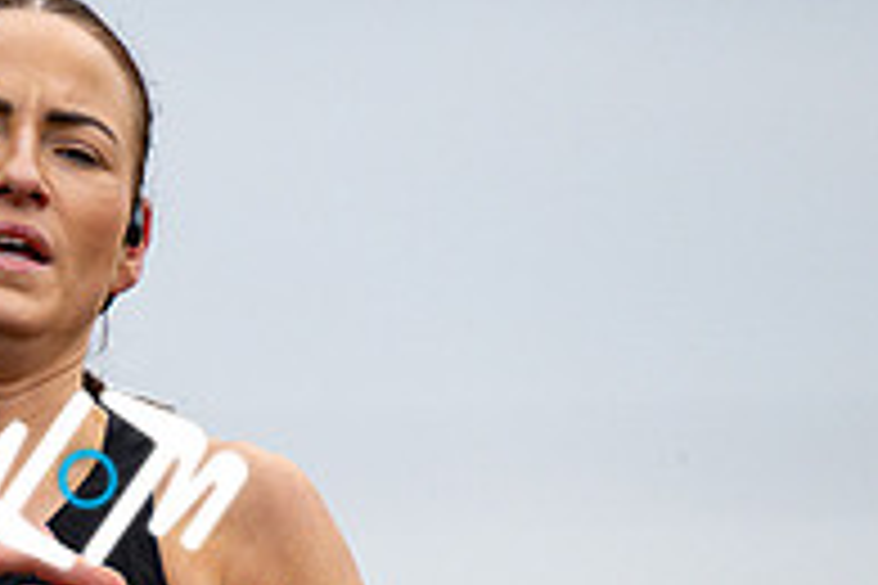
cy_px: 576
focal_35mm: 1340
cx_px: 86
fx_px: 32679
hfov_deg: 1.5
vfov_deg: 1.0
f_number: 2.8
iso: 220
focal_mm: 300
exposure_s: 1/1600
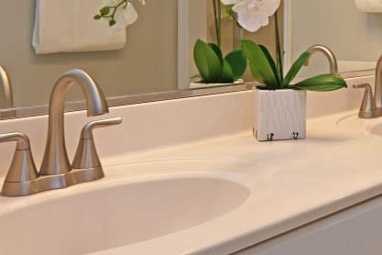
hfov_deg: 31.8
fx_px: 592
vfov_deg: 23.5
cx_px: 416
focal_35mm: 56
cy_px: 17
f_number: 4
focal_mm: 15.5
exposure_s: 1/60
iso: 200
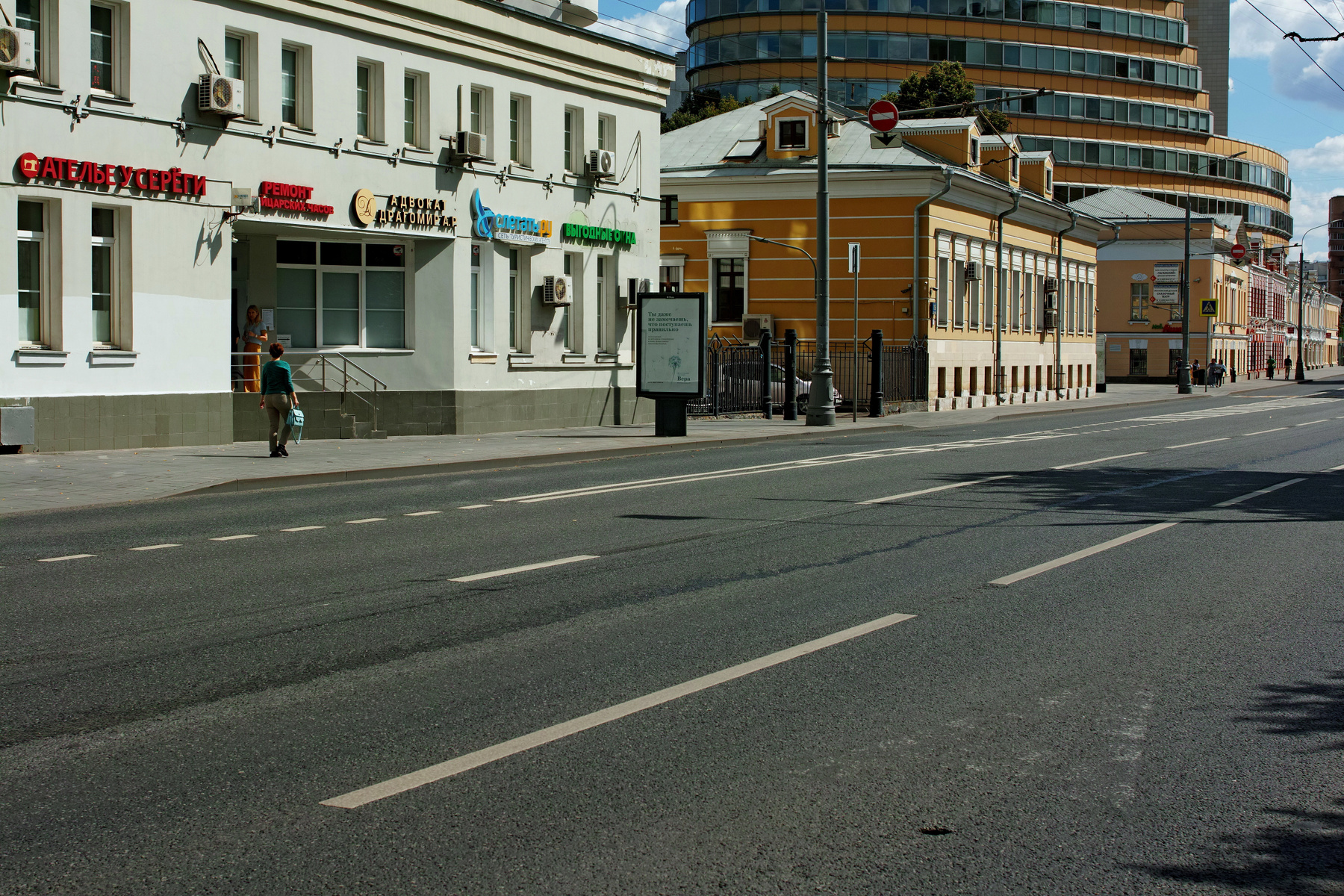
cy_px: 448
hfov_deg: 37.9
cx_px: 672
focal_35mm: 52
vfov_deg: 25.8
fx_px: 1960
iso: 100
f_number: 5.6
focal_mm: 35
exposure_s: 1/800
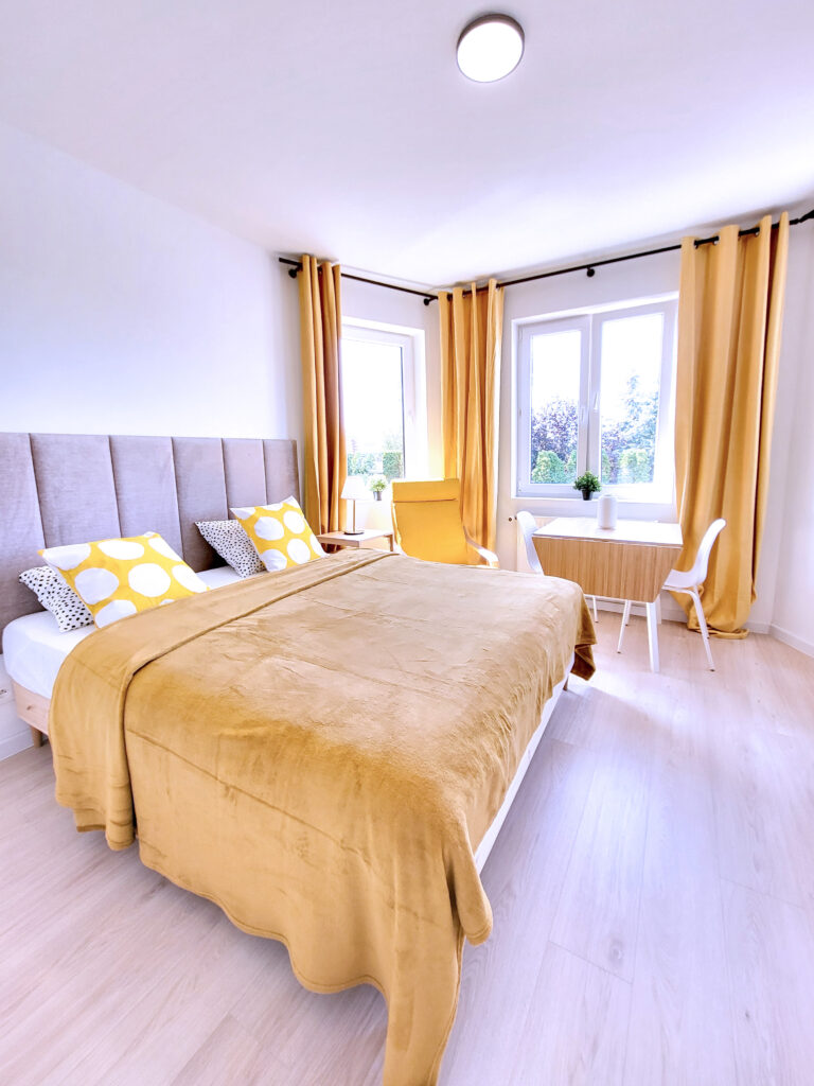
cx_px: 407
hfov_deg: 89.9
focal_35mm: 13
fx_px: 408
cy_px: 543
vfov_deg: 106.2
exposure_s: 1/50
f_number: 2.2
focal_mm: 1.74
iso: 100
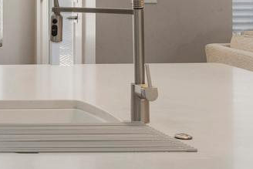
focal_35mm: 125
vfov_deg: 10.7
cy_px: -59
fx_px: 879
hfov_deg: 14.1
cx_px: -231
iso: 250
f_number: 9
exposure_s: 1/8
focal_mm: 20
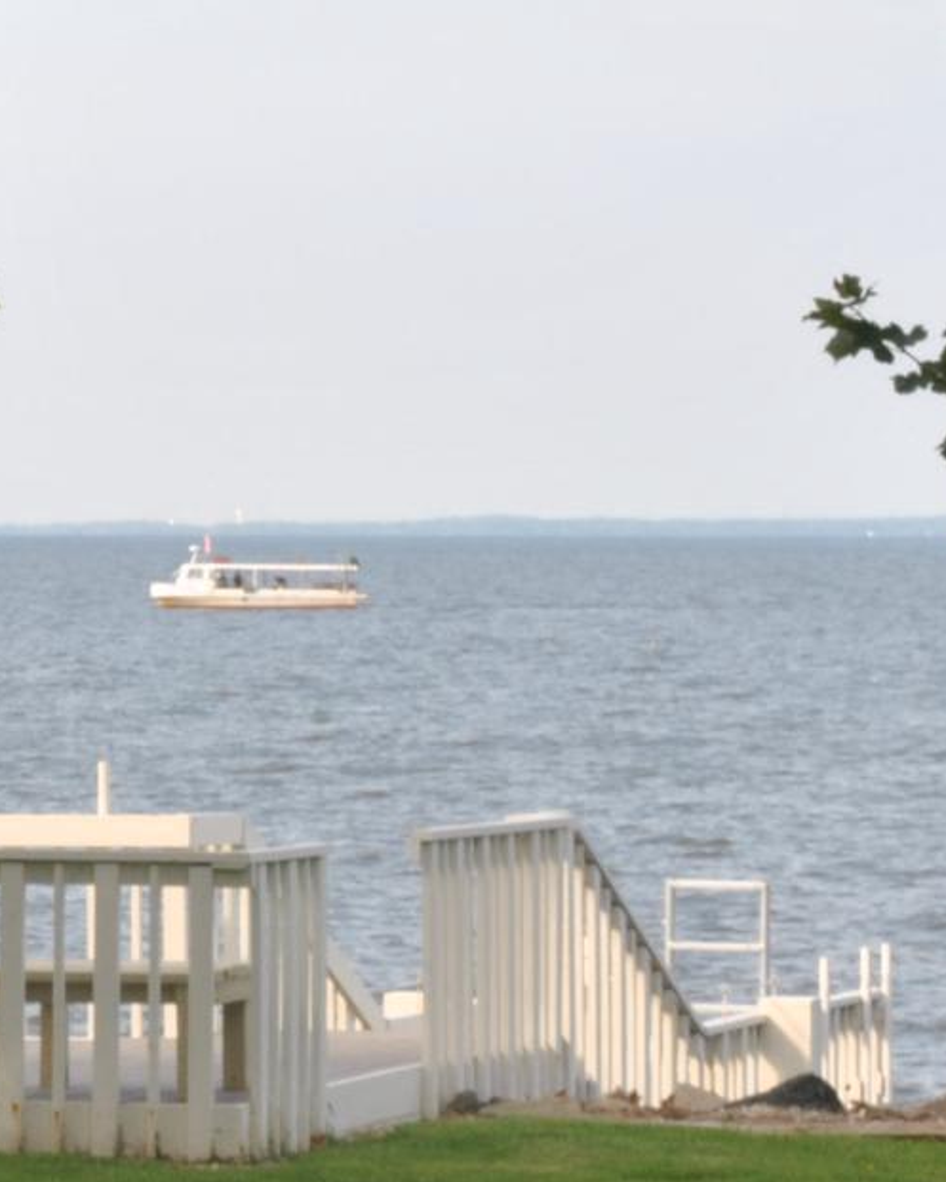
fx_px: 8941
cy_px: 558
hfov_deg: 6.0
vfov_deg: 7.6
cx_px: 143
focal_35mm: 256
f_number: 5.6
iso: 200
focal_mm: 55
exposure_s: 1/40
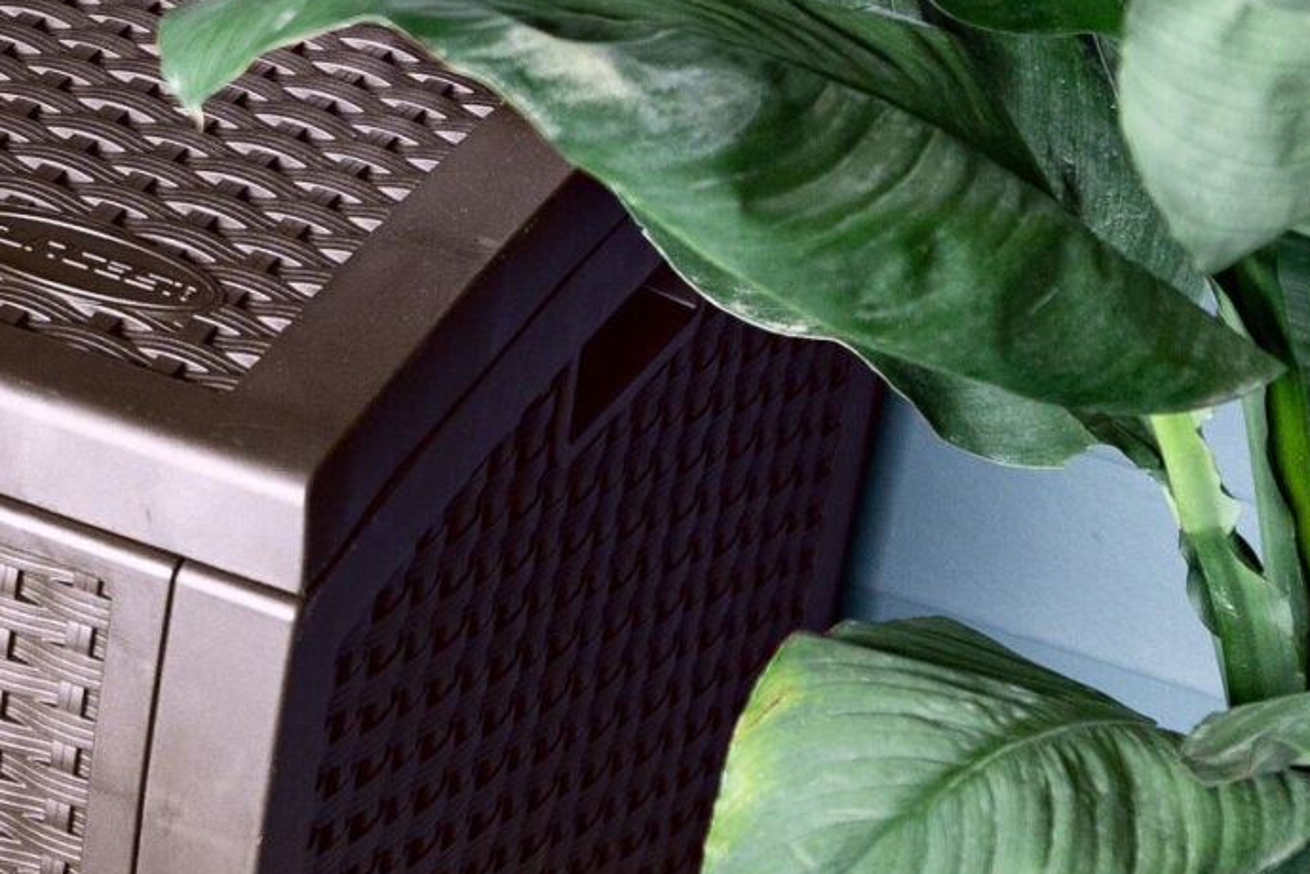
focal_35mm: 130
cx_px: -548
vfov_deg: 10.5
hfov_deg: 14.8
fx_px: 4732
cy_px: 233
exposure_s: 1/125
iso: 1000
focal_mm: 35
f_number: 2.8
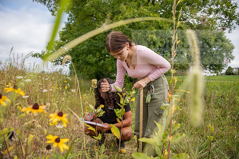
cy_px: 80
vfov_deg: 53.2
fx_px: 159
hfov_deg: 73.7
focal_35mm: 24
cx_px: 120
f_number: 3.5
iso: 80
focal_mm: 24
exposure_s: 1/320
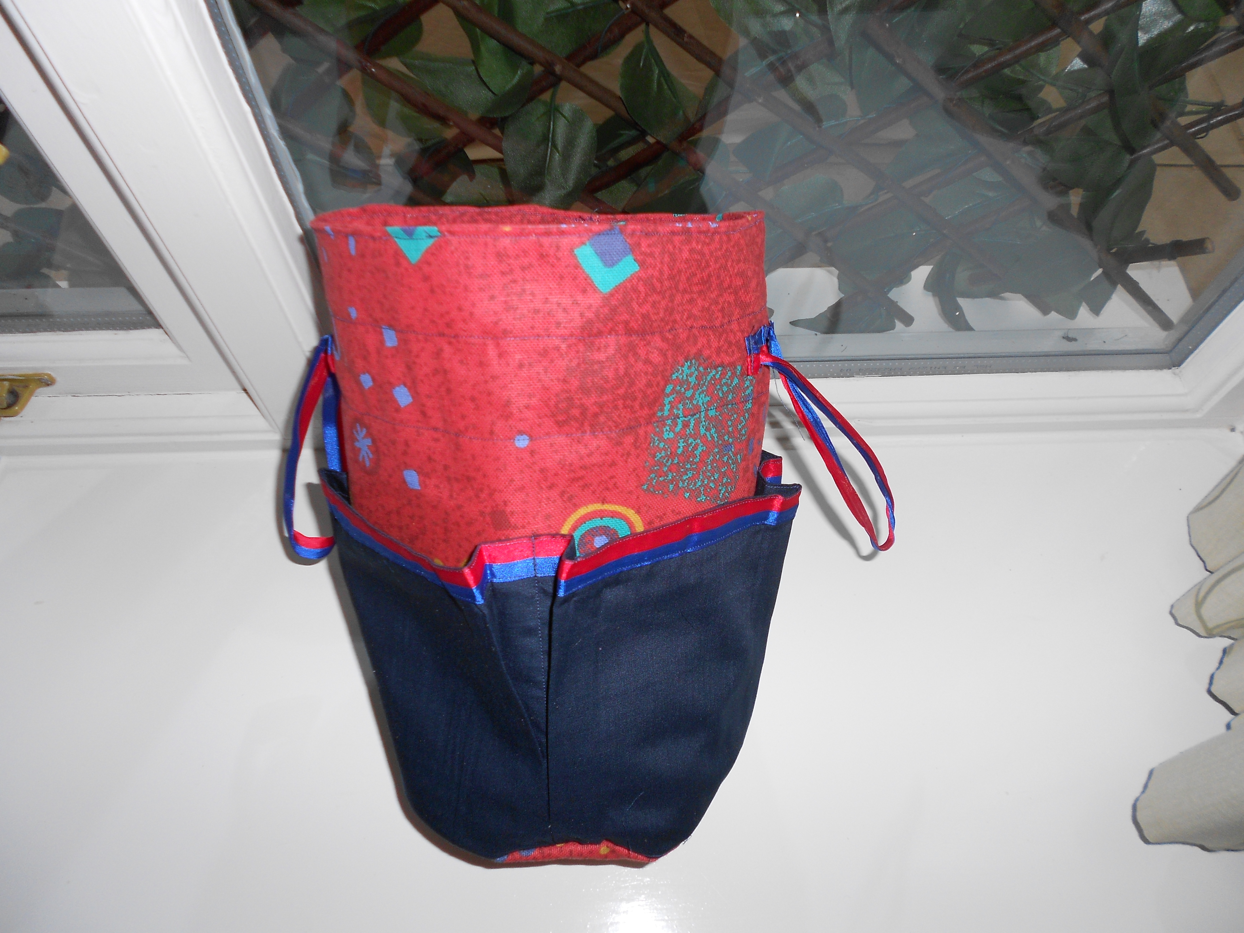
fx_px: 934
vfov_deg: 53.1
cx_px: 622
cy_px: 466
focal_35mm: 26
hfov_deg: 67.3
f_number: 3.2
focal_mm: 4.6
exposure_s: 1/25
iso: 80
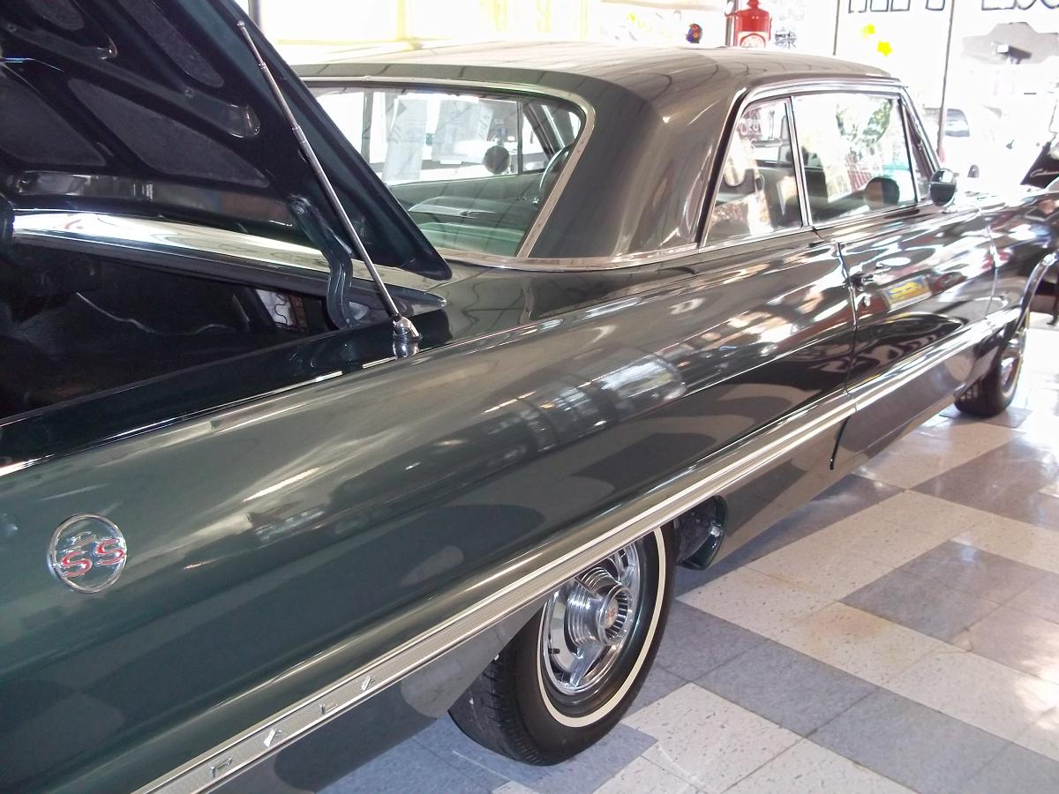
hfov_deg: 51.4
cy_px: 397
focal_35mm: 36
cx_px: 530
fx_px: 1101
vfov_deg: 39.7
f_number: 3.1
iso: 320
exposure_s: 1/40
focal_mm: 6.5
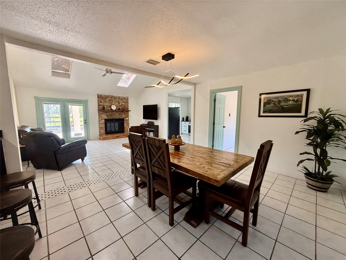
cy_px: 130
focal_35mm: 14
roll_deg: -0.5
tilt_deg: -6.5
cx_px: 173
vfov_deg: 85.7
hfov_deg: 102.1
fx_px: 140
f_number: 2.2
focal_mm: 2.22
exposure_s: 1/120
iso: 200
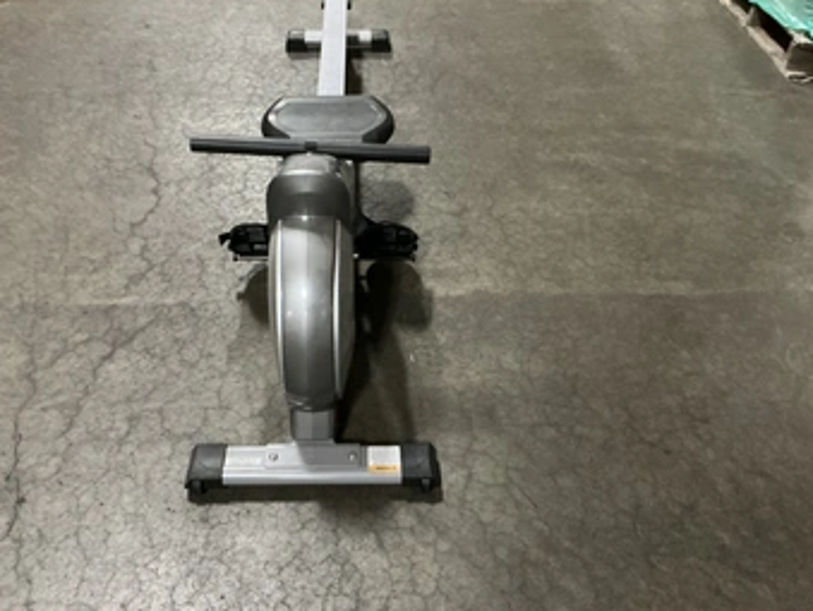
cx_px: 374
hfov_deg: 55.2
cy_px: 268
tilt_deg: -38.4
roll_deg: +0.1
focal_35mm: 33
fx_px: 776
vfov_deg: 42.9
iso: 500
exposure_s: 1/30
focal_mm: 3
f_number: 1.8
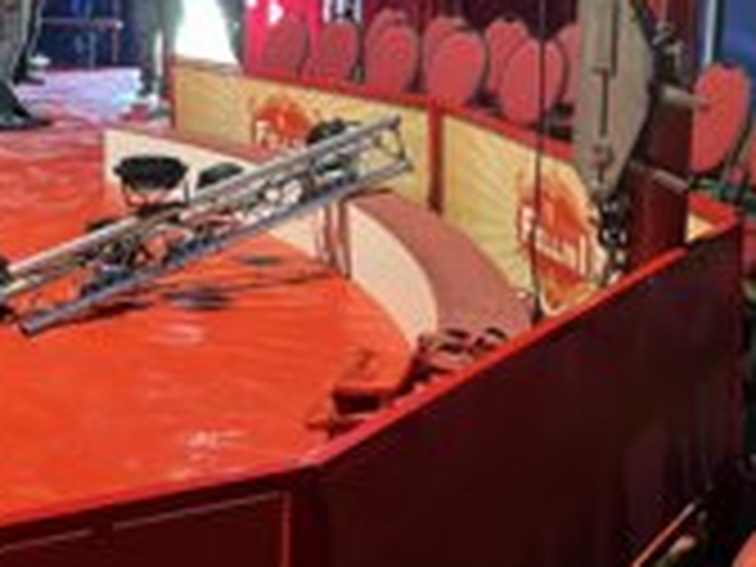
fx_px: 1354
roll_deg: -0.6
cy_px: 50
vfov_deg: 23.0
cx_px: 4
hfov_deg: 29.2
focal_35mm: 62
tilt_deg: -5.1
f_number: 1.6
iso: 400
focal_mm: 5.1
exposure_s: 1/33
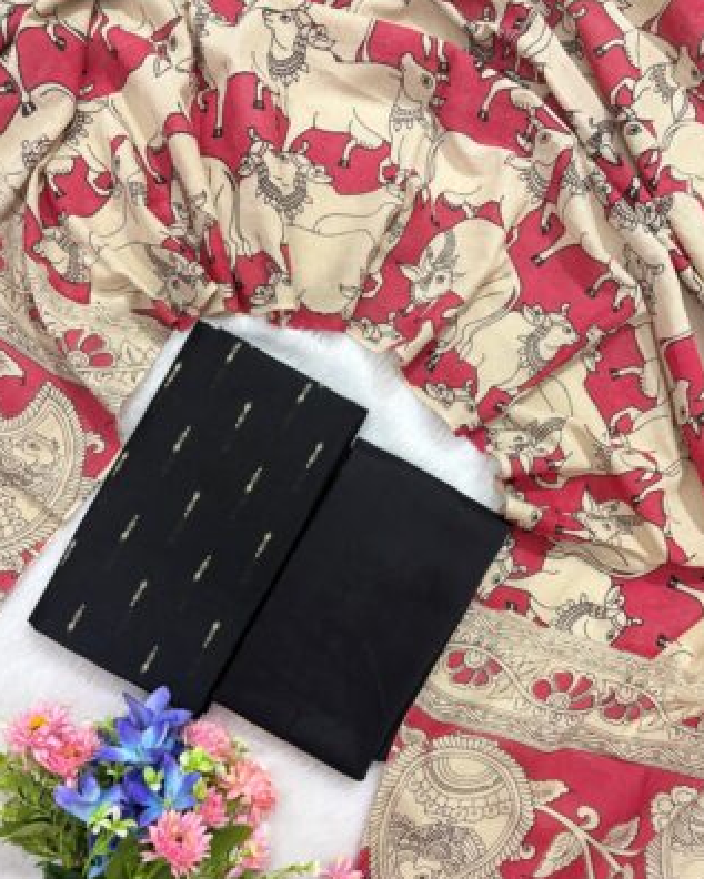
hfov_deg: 51.5
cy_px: 483
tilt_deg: -85.8
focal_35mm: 28
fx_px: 729
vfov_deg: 62.1
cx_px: 350
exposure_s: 1/50
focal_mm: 5.96
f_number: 1.6
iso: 200
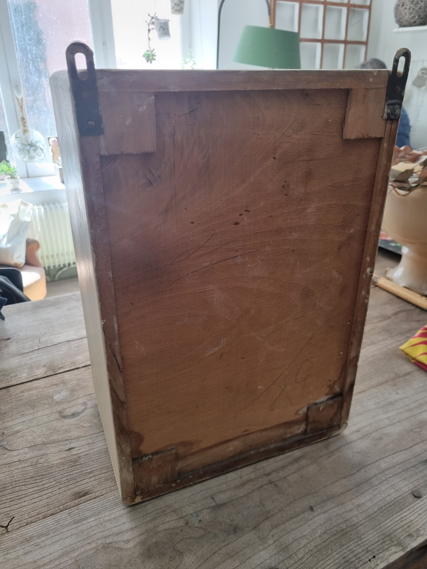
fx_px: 428
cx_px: 214
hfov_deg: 53.1
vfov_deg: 67.3
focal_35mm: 26
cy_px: 284
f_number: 1.8
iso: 125
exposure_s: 1/100
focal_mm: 5.4
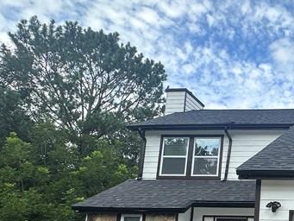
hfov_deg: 36.4
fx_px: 357
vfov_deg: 32.9
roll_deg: -1.6
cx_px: 338
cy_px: 193
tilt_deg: +11.3
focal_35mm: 42
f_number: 2.2
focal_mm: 2.22
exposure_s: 1/1006
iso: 40
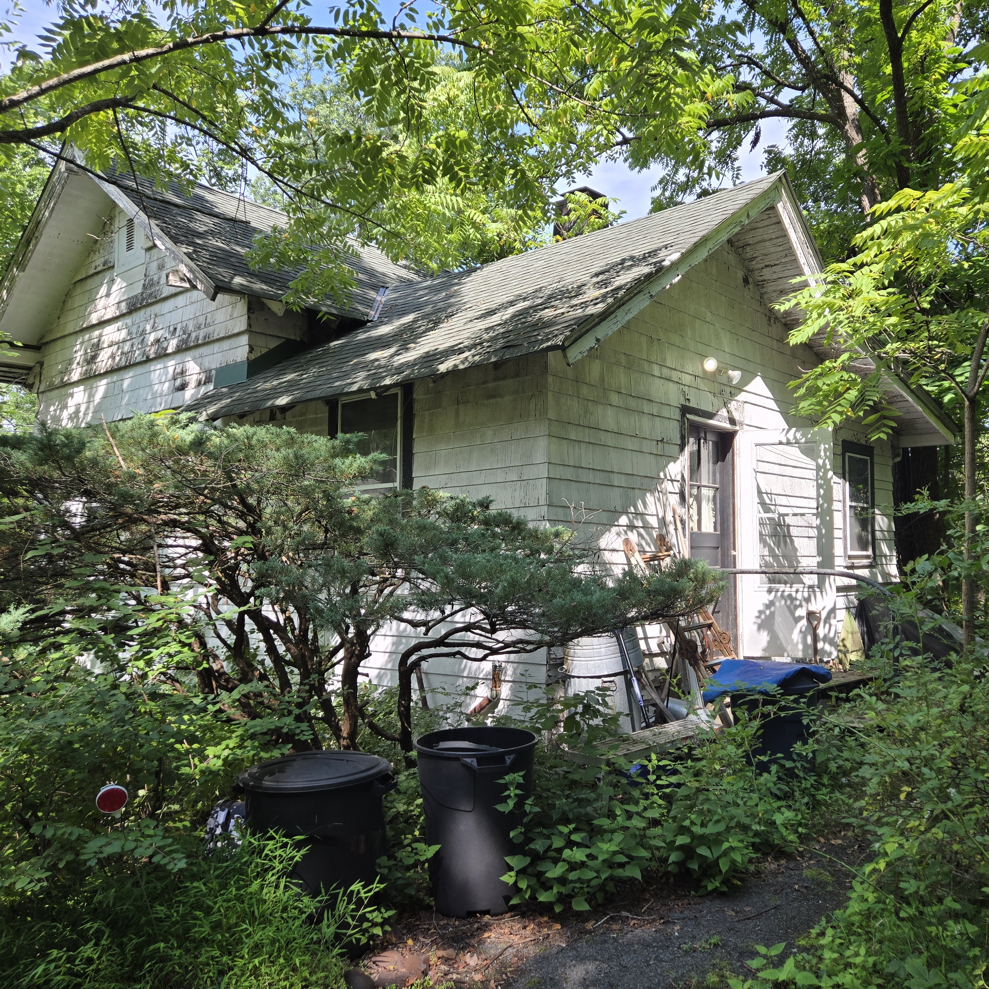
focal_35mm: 28
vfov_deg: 57.3
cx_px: 590
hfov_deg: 56.9
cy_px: 494
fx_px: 905
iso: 25
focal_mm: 5.4
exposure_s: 1/624
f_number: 1.8
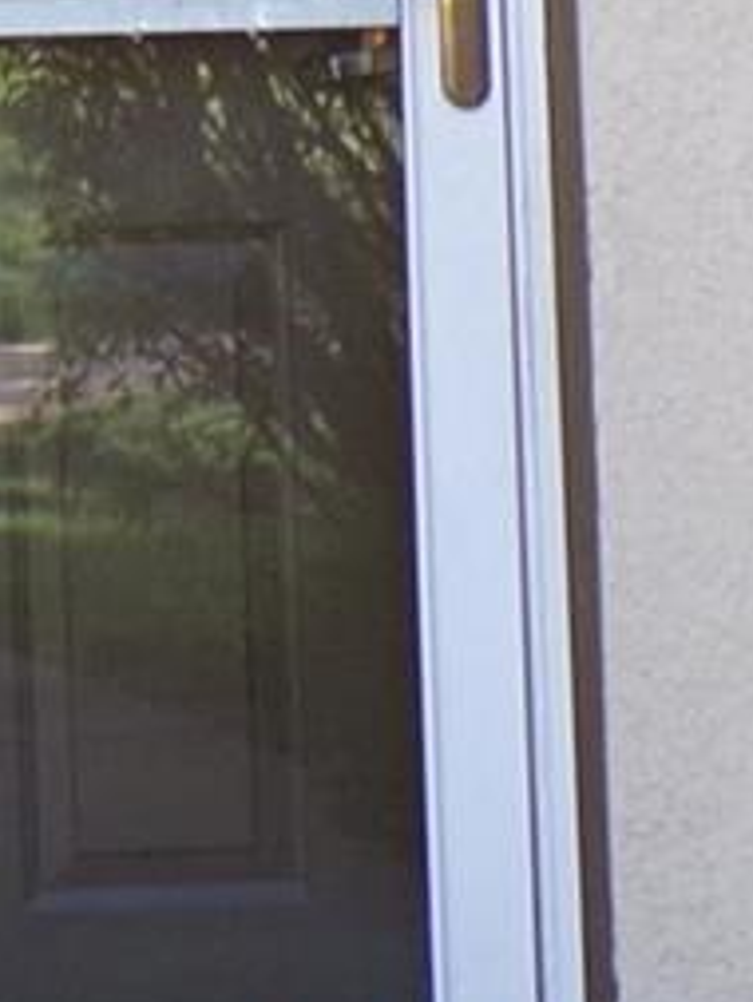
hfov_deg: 7.9
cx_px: -642
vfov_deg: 10.5
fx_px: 5274
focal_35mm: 182
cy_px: -416
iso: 80
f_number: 3.2
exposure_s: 1/70
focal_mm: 5.8
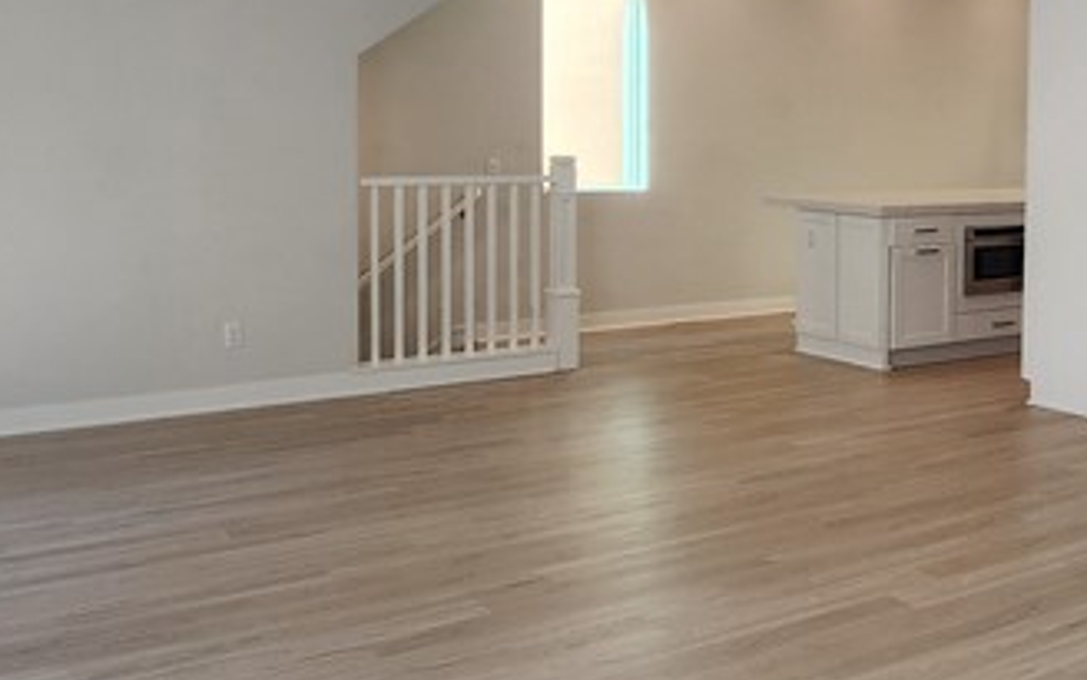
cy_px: 172
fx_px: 1274
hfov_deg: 41.7
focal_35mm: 43
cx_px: 1021
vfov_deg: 29.4
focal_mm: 2.2
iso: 64
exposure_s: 1/120
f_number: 2.2
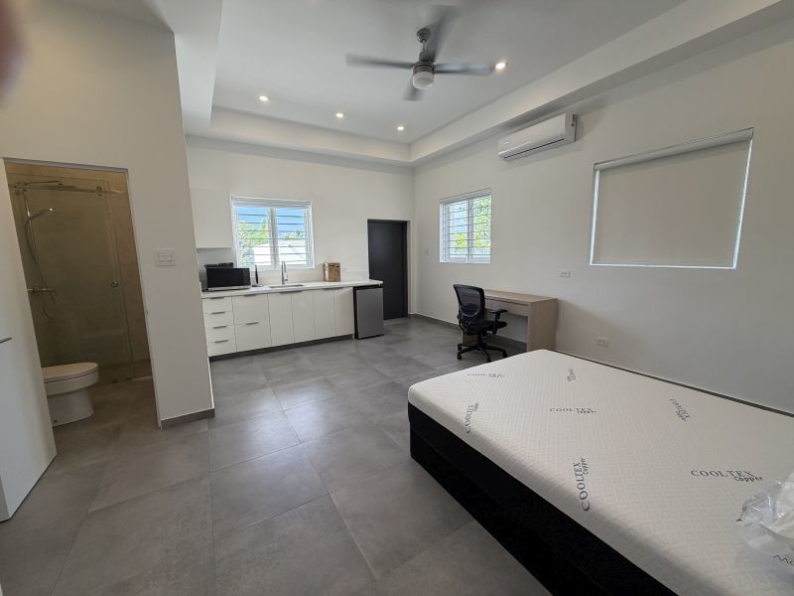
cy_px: 298
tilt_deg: -7.8
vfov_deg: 85.7
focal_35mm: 14
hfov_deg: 102.1
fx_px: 321
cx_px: 397
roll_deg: +1.7
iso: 100
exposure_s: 1/100
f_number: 2.2
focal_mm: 2.22
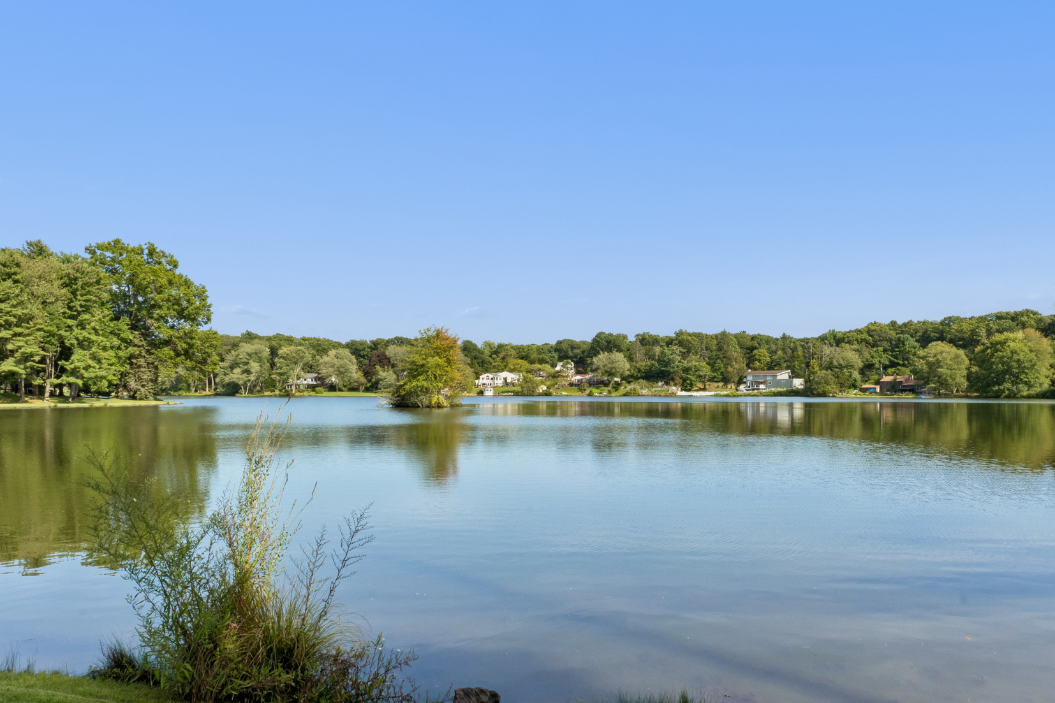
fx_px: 762
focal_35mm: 26
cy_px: 379
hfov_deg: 69.3
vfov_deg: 49.5
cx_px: 564
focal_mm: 14
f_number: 22
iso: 100
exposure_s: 1/30
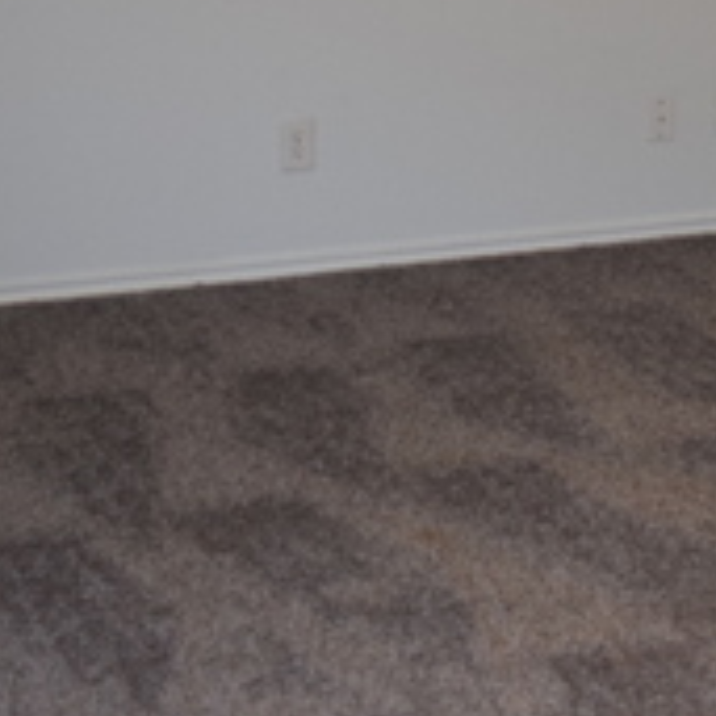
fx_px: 3243
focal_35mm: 139
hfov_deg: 12.4
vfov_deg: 12.4
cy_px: -44
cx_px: 775
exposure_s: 1/80
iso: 800
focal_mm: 29
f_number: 4.5
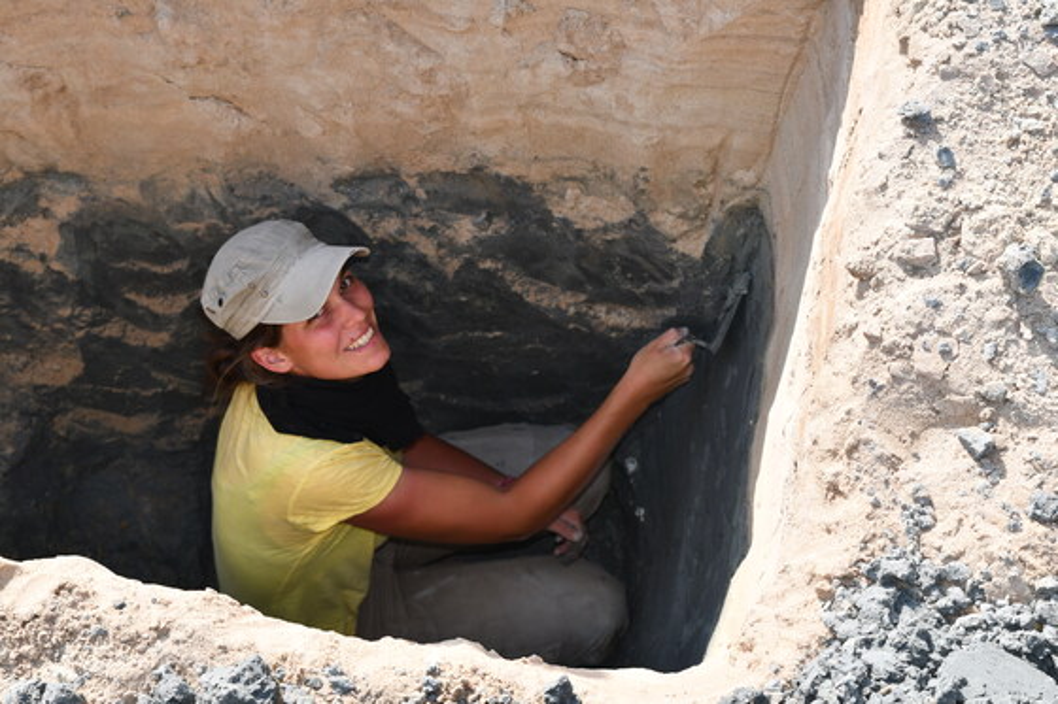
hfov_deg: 35.1
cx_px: 529
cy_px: 352
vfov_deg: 23.8
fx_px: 1675
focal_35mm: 57
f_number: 6.3
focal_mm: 38
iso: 100
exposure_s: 1/250
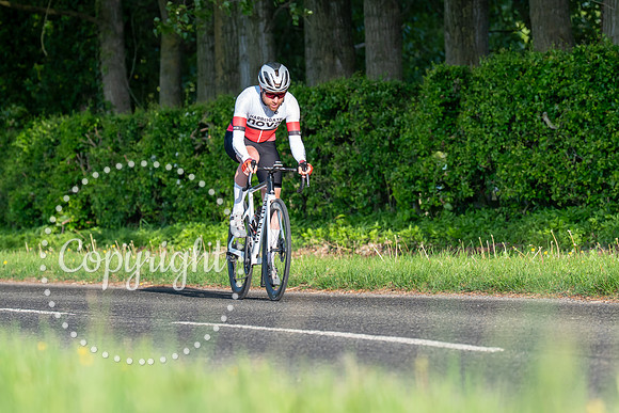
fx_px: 4231
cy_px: 124
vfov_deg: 5.6
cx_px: 285
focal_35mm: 246
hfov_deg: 8.4
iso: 800
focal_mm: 160
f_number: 4
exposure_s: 1/1000
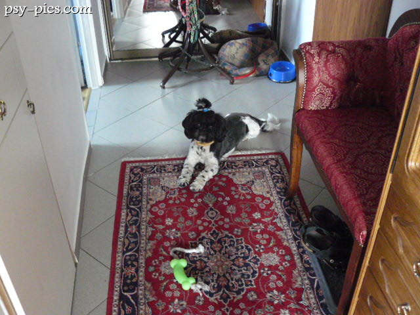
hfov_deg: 51.4
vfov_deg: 39.7
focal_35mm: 36
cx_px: 210
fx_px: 437
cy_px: 158
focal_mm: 6
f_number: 2.8
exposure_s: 1/15
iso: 800
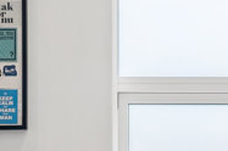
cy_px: 146
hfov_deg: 22.7
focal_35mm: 90
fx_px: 569
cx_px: 119
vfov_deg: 14.9
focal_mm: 14
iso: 200
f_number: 8
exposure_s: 1/8
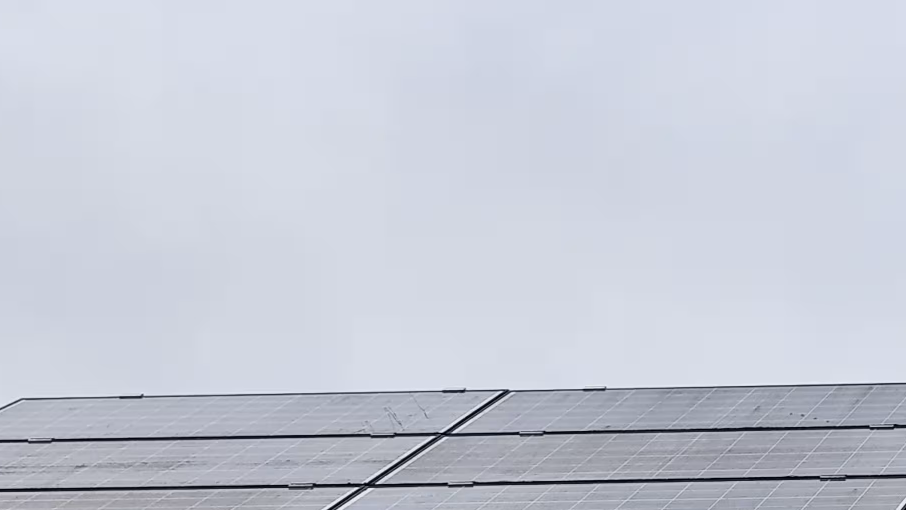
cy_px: 521
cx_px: 923
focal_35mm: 176
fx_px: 4229
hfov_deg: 12.1
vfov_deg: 6.9
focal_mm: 6.19
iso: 50
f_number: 1.65
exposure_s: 1/301
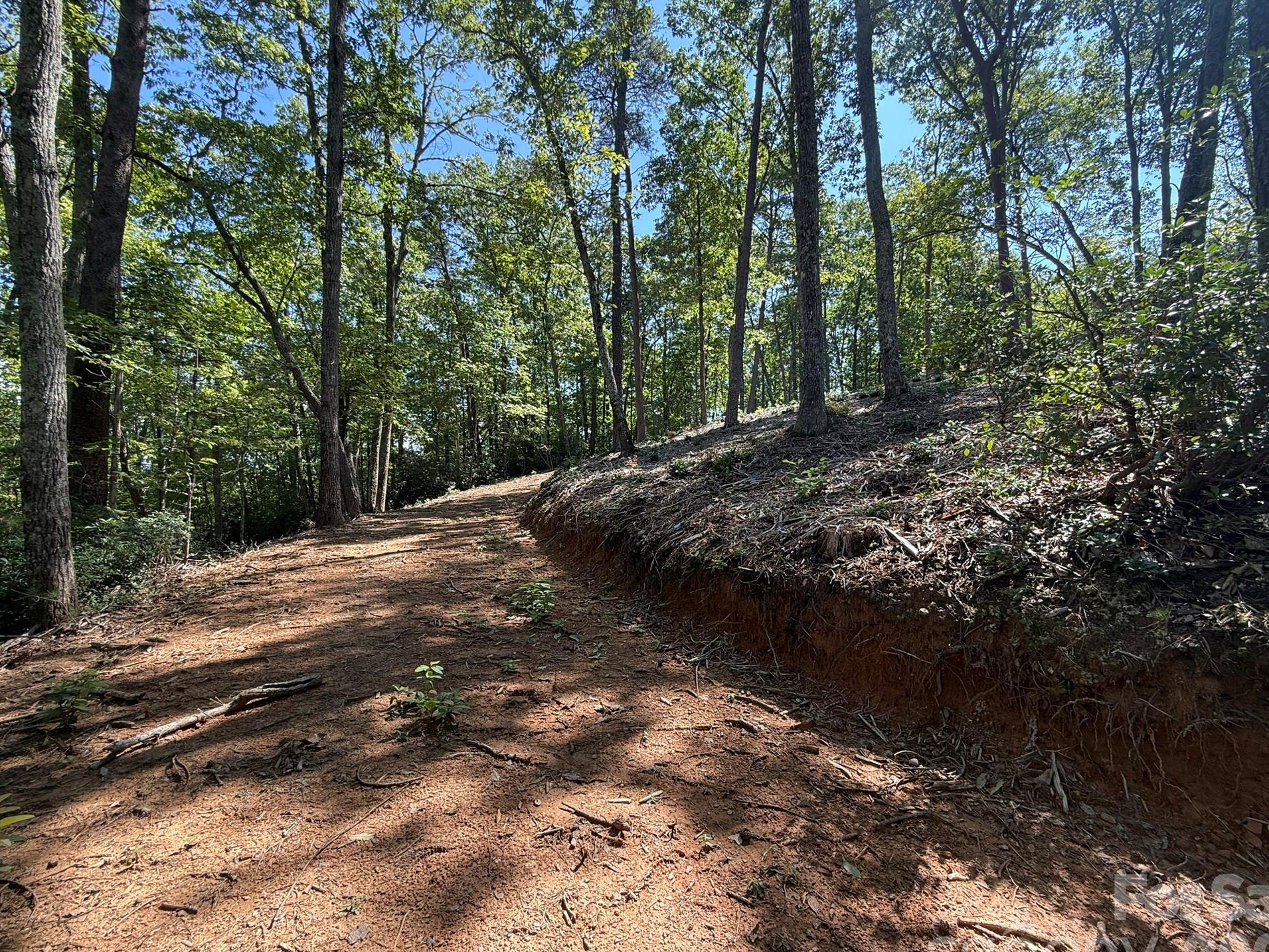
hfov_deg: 98.2
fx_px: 550
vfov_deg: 81.7
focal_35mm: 15
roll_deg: +0.0
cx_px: 646
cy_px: 495
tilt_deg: +2.8
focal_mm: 2.22
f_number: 2.2
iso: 50
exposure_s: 1/151
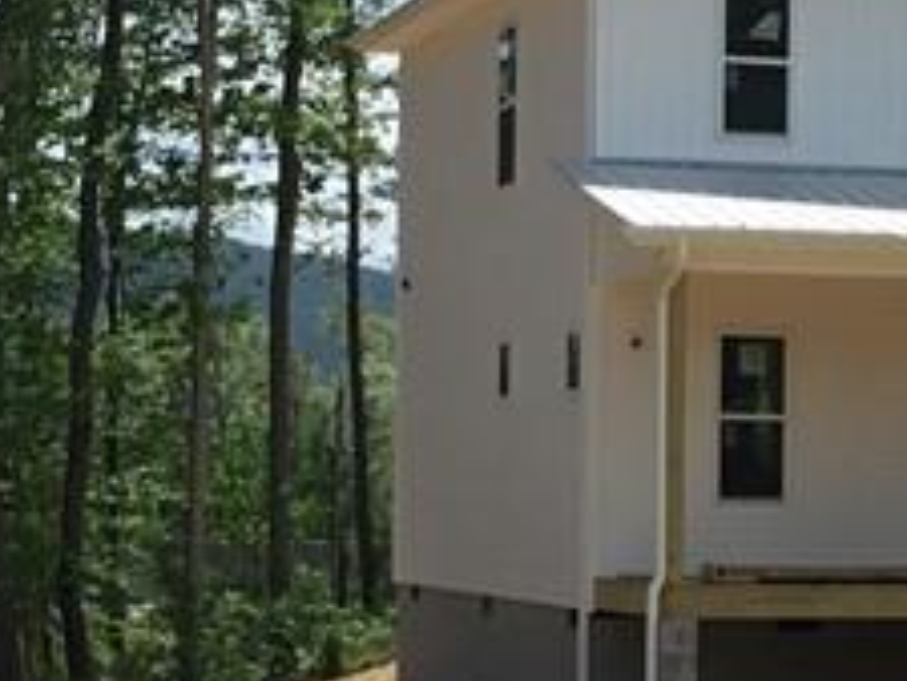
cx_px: 907
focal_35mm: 141
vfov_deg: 10.5
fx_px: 3696
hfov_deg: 13.8
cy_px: 480
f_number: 2.4
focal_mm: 3.3
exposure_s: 1/1274
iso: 25
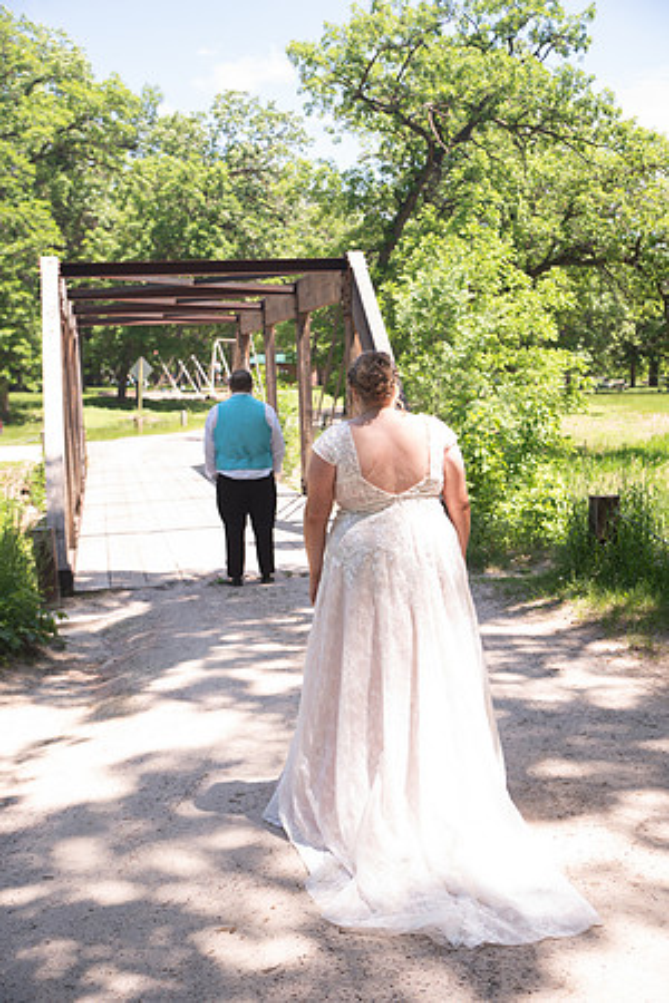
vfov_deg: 48.5
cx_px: 334
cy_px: 502
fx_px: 1115
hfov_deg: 33.4
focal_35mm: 40
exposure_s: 1/125
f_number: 3.5
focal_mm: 40
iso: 31
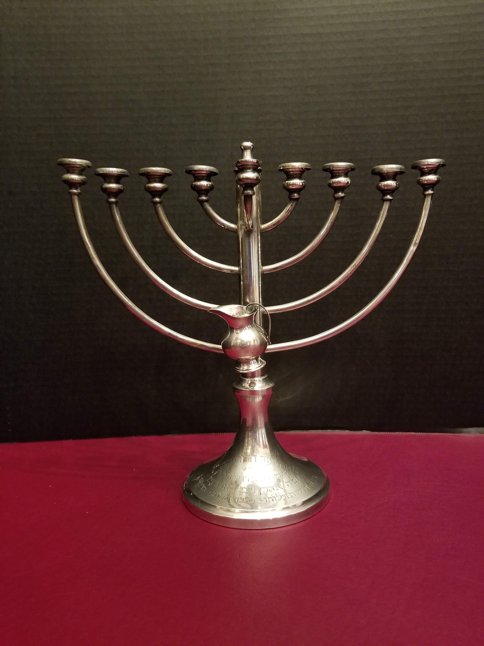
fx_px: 485
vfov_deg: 67.3
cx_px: 242
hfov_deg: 53.1
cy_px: 323
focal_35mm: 26
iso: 320
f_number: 1.7
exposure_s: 1/10
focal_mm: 4.25
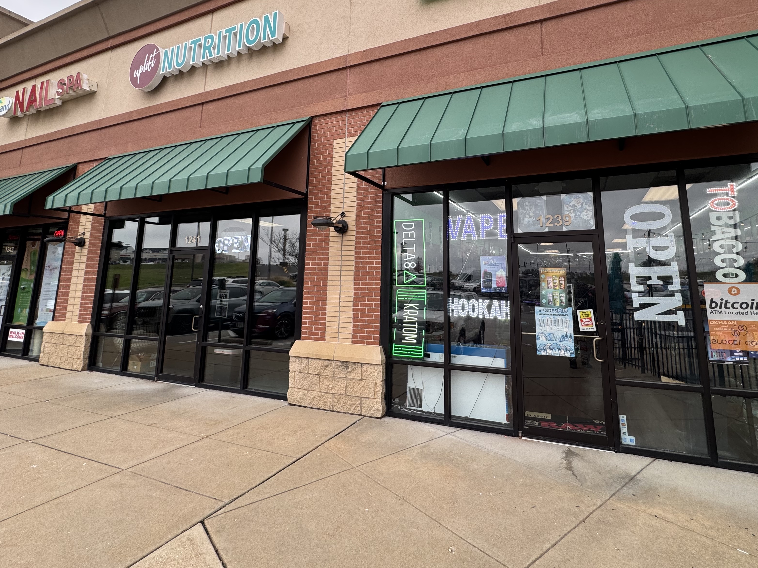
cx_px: 414
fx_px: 394
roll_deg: -0.1
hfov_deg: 87.5
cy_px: 217
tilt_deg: +9.5
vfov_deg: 70.6
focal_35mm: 18
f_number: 2.2
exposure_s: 1/334
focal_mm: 2.22
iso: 40
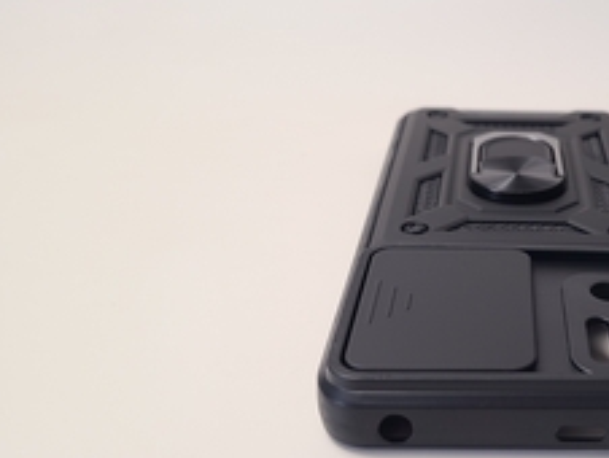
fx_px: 810
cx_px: 512
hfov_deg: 39.1
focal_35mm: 46
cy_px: 304
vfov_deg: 31.3
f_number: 1.8
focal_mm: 5.4
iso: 50
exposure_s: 1/50
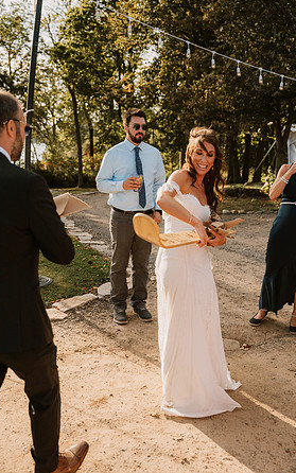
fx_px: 477
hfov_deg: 34.5
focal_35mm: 37
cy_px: 235
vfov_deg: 52.7
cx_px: 150
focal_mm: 36
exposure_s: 1/6400
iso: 1000
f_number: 2.8
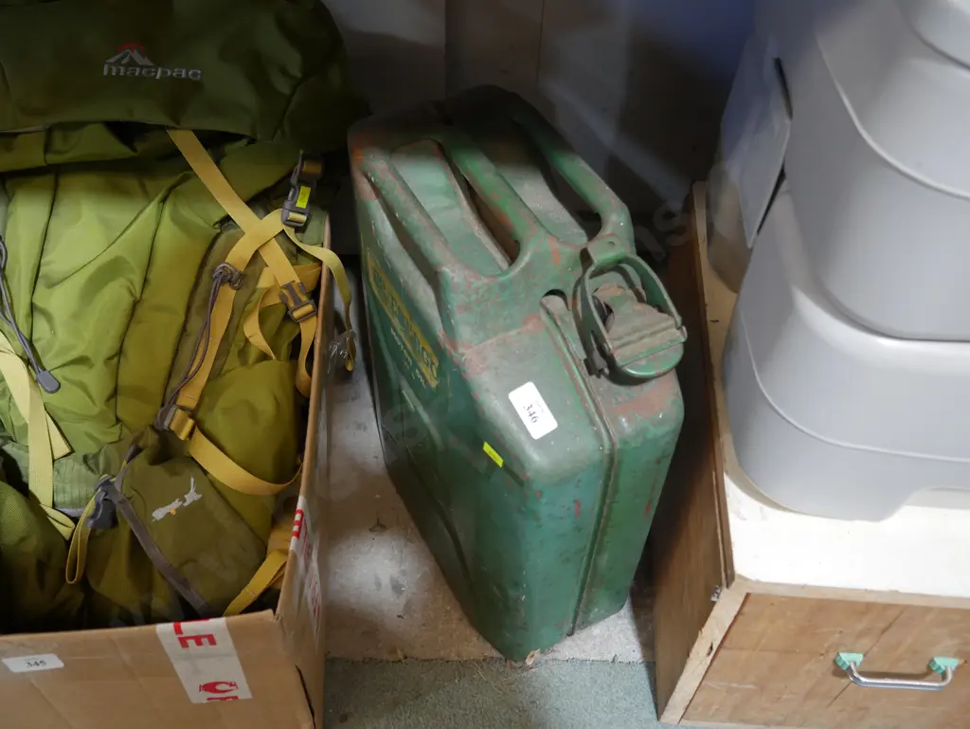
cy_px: 364
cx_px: 485
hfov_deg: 56.8
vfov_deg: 44.2
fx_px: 897
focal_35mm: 32
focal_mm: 16
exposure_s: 1/60
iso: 640
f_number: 3.6
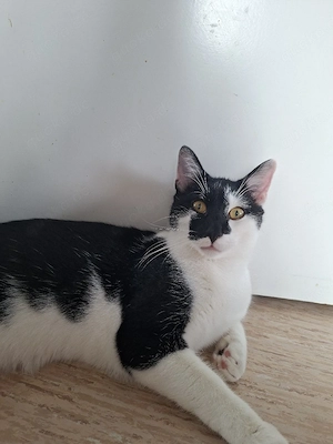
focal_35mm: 23
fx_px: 295
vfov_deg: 73.9
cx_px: 166
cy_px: 222
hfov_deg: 58.9
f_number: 1.8
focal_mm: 5.54
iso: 200
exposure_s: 1/100
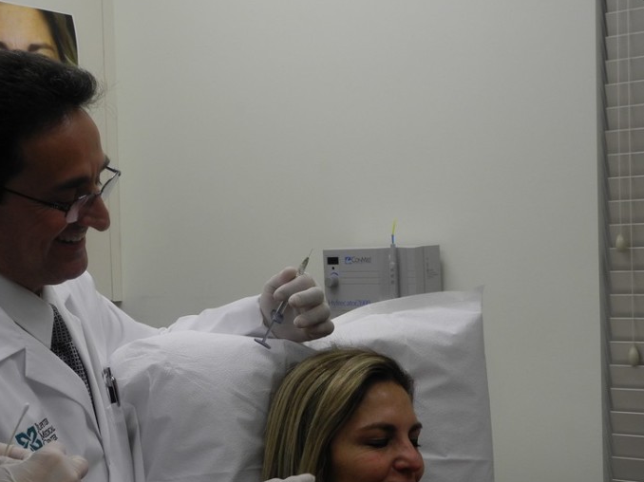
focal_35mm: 68
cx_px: 210
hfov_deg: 28.4
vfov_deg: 21.5
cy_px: 308
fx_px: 1265
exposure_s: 1/78.5
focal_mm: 9.7
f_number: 3.2
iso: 100
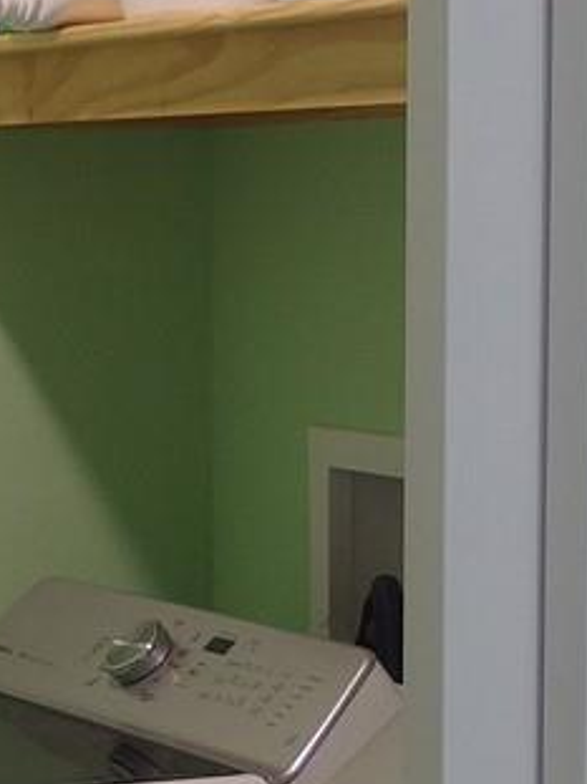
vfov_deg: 13.7
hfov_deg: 9.9
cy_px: 464
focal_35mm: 144
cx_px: -350
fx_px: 3258
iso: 125
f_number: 1.8
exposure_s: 1/45
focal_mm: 6
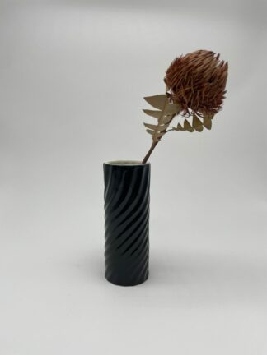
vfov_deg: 67.3
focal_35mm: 26
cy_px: 178
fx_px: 267
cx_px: 134
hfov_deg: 53.1
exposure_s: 1/861
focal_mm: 4.2
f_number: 1.6
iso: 32
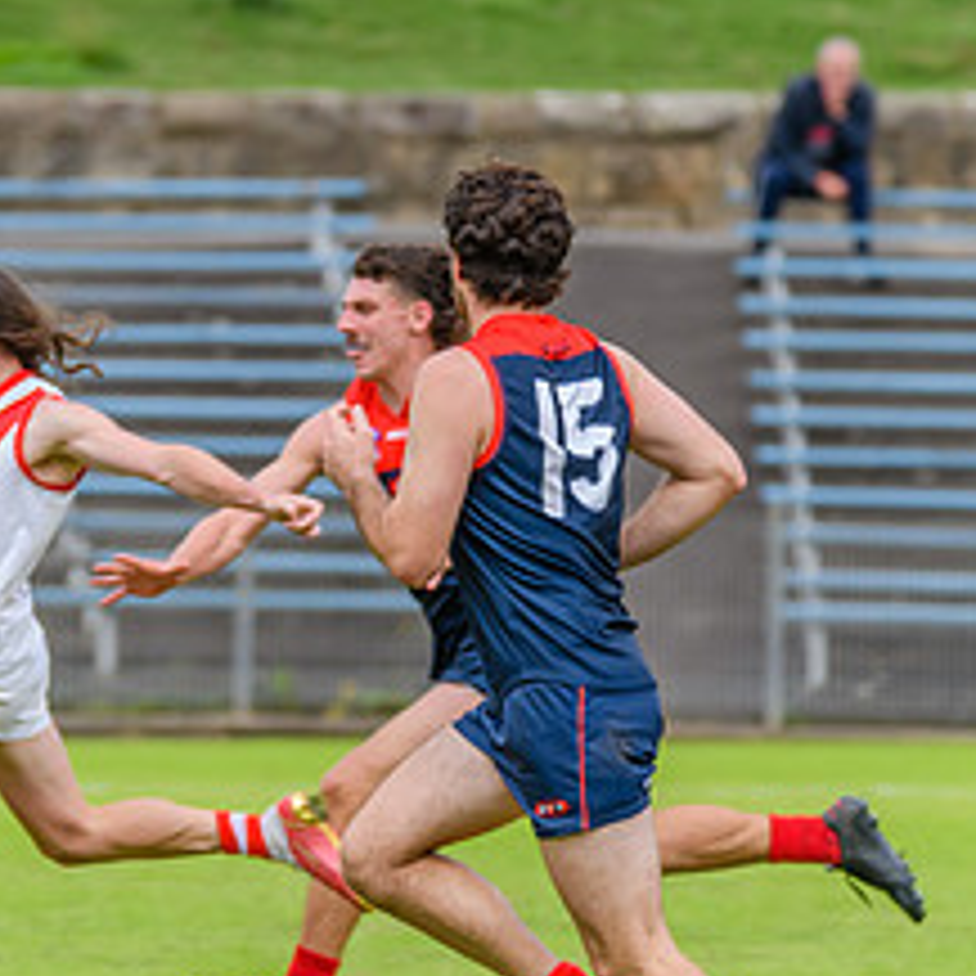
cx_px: -575
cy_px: 558
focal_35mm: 976
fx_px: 31133
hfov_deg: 1.8
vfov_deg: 1.8
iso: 800
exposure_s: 1/1600
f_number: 7.1
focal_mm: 320
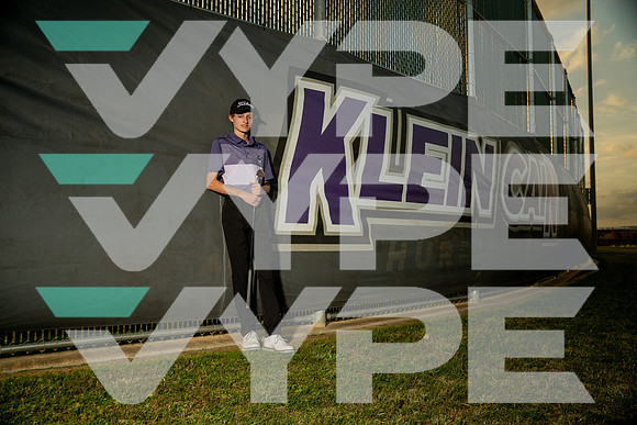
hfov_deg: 65.5
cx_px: 318
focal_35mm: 28
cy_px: 212
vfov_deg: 46.4
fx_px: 496
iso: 400
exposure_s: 1/250
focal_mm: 28
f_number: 4.5
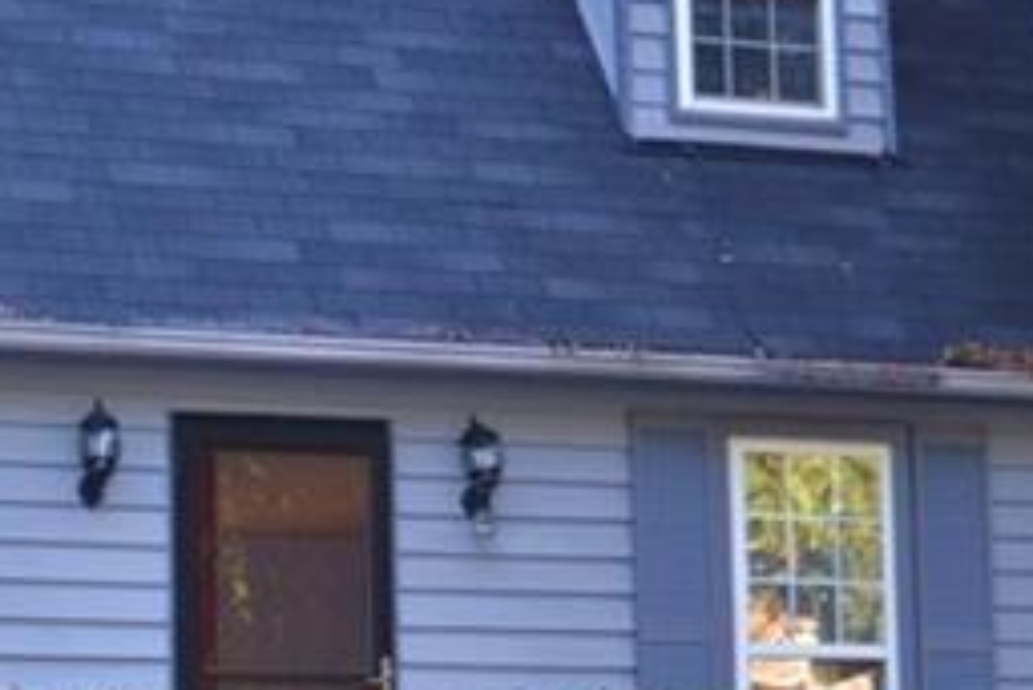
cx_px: -169
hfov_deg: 13.9
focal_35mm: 144
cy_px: 315
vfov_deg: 9.5
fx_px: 4134
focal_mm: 24
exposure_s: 1/100
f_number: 4.5
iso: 400
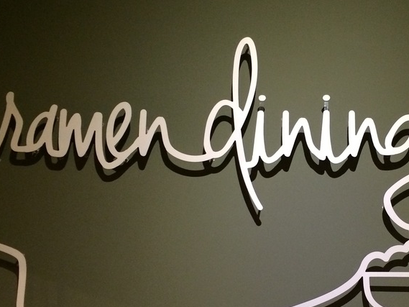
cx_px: 311
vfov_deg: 26.4
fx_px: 650
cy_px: 211
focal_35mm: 55
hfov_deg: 34.2
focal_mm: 4.15
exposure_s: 1/20
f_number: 2.2
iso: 320
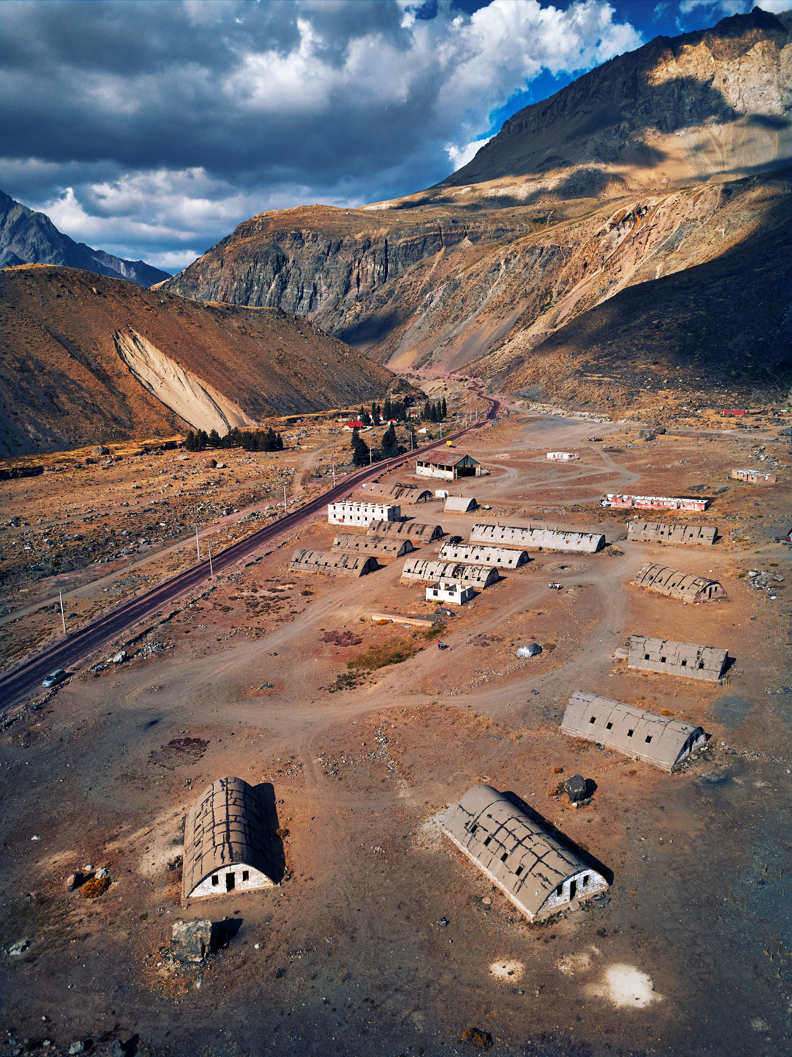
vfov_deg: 67.3
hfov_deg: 53.0
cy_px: 528
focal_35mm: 26
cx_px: 396
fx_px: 793
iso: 100
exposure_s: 1/2227
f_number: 2.2
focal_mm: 4.73
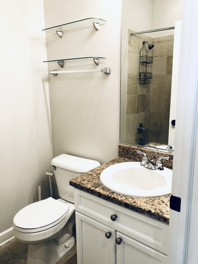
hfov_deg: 49.7
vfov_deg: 63.4
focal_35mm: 28
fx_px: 214
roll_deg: +0.1
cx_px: 99
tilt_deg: -13.2
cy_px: 132
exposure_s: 1/30
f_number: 1.8
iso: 40
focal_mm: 3.99
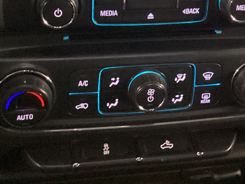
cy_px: -25
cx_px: 151
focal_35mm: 73
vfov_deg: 19.2
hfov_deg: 26.6
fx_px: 517
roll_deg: -6.6
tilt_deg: -28.2
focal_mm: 3.3
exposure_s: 1/25
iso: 500
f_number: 2.4
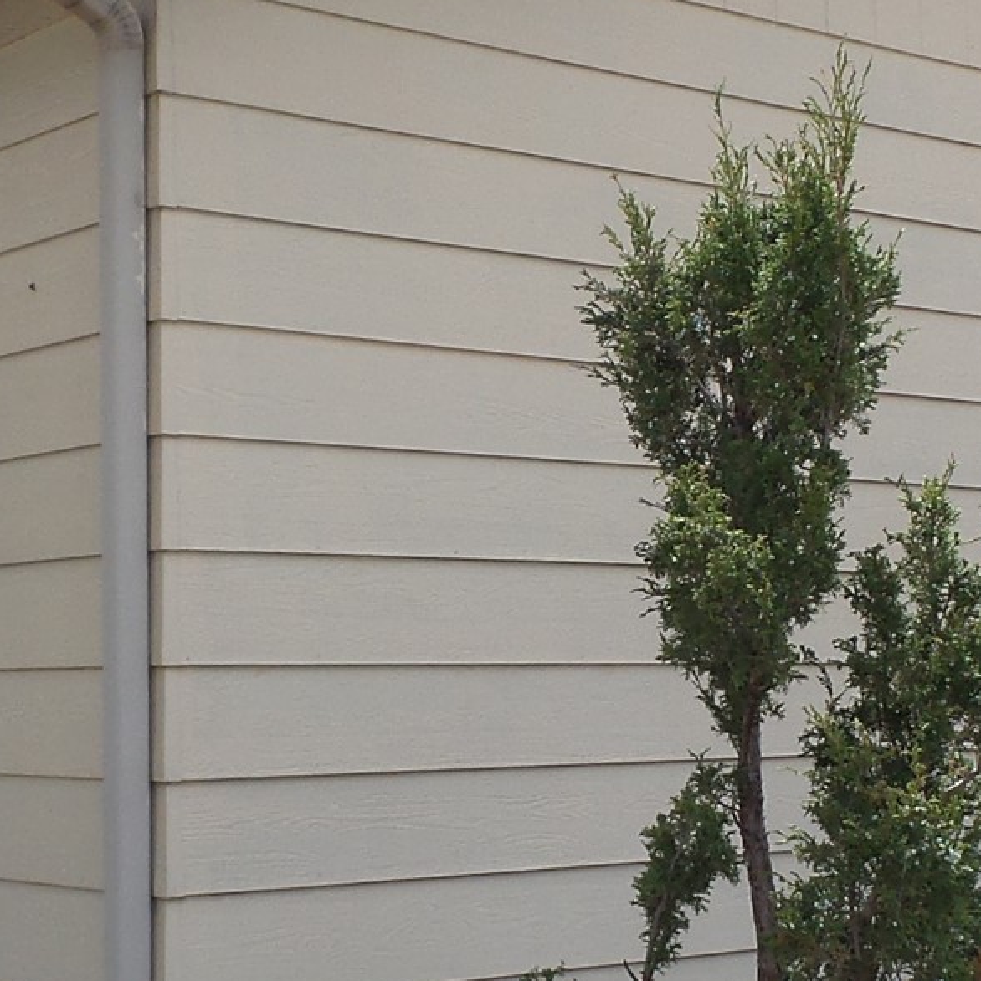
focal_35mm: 71
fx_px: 2276
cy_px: 576
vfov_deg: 24.3
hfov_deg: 24.3
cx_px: 387
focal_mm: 4.1
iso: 100
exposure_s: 1/1250
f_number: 3.5
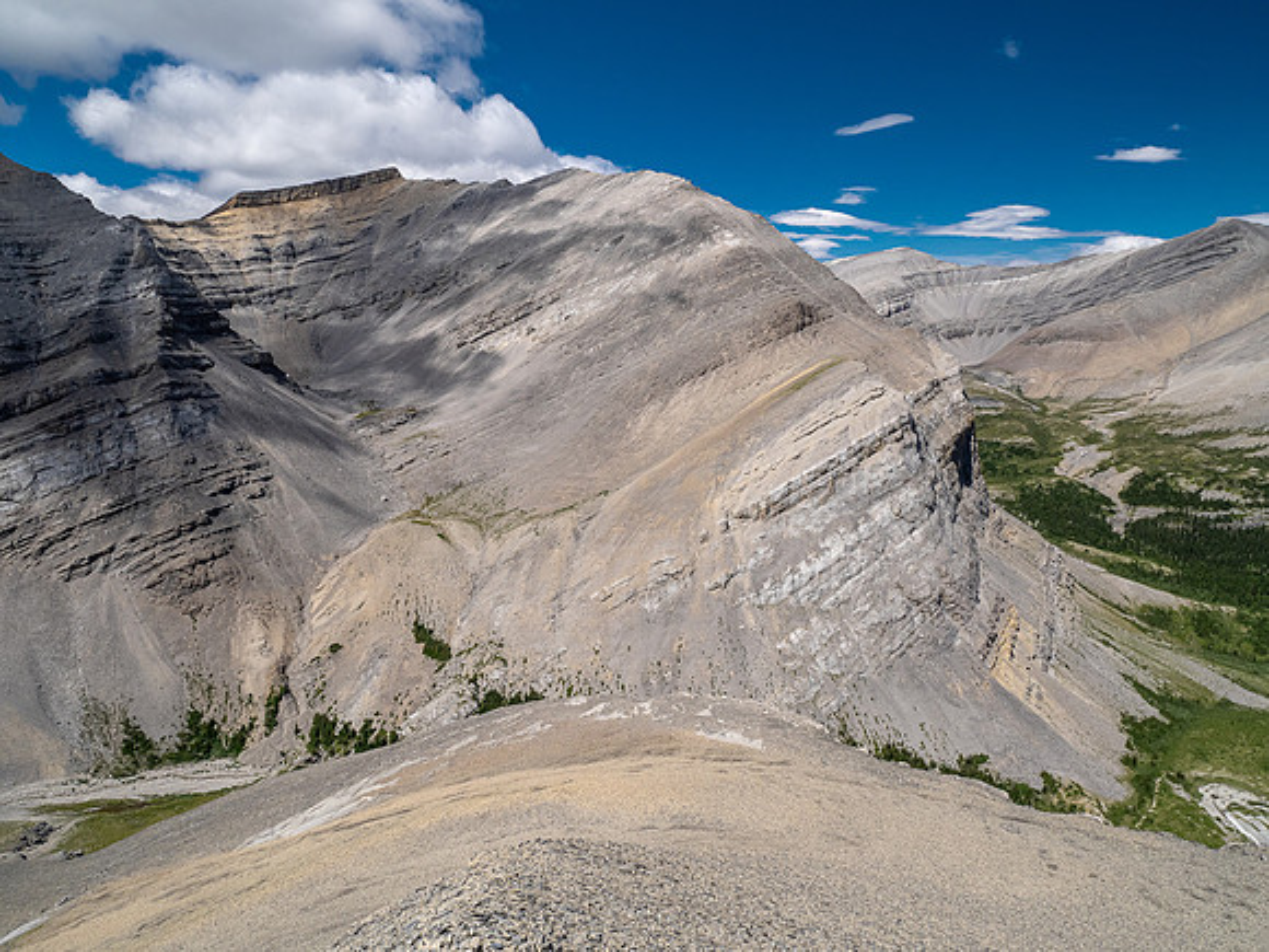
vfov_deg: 56.8
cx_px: 634
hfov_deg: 71.6
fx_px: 880
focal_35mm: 24
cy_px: 476
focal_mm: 12
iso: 200
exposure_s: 1/320
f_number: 8
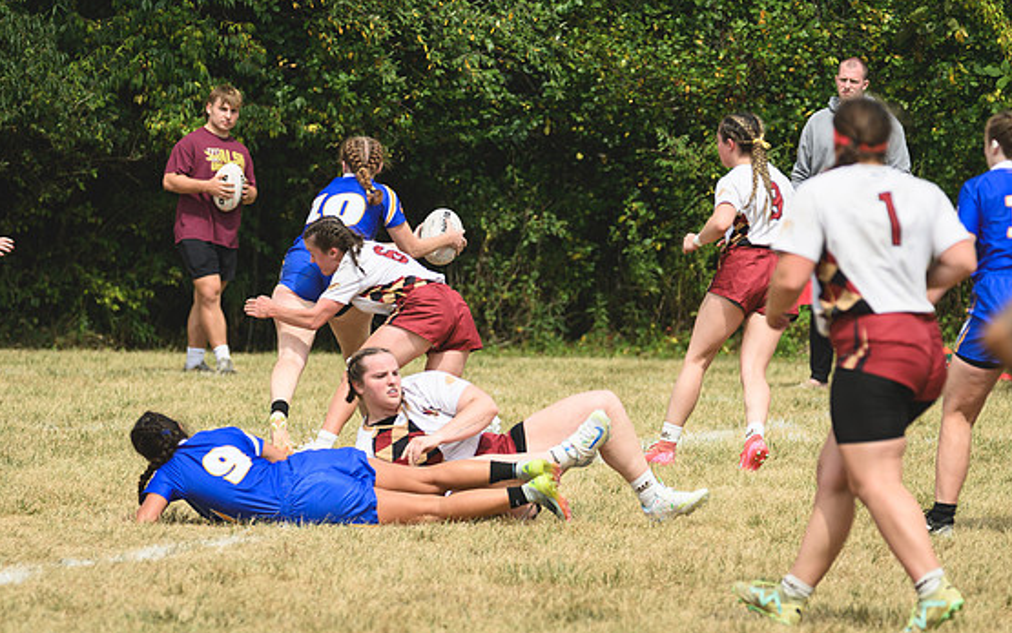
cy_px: 297
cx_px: 507
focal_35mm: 479
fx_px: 13212
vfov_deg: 2.7
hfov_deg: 4.4
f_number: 5.6
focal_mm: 300
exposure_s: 1/1000
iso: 200
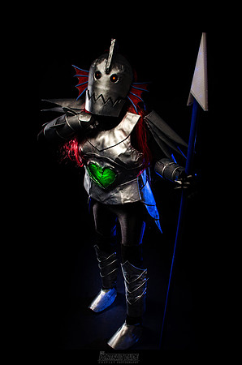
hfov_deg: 47.7
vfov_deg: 67.5
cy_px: 182
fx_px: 273
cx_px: 121
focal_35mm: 27
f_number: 13
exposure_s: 1/60
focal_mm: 18
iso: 200
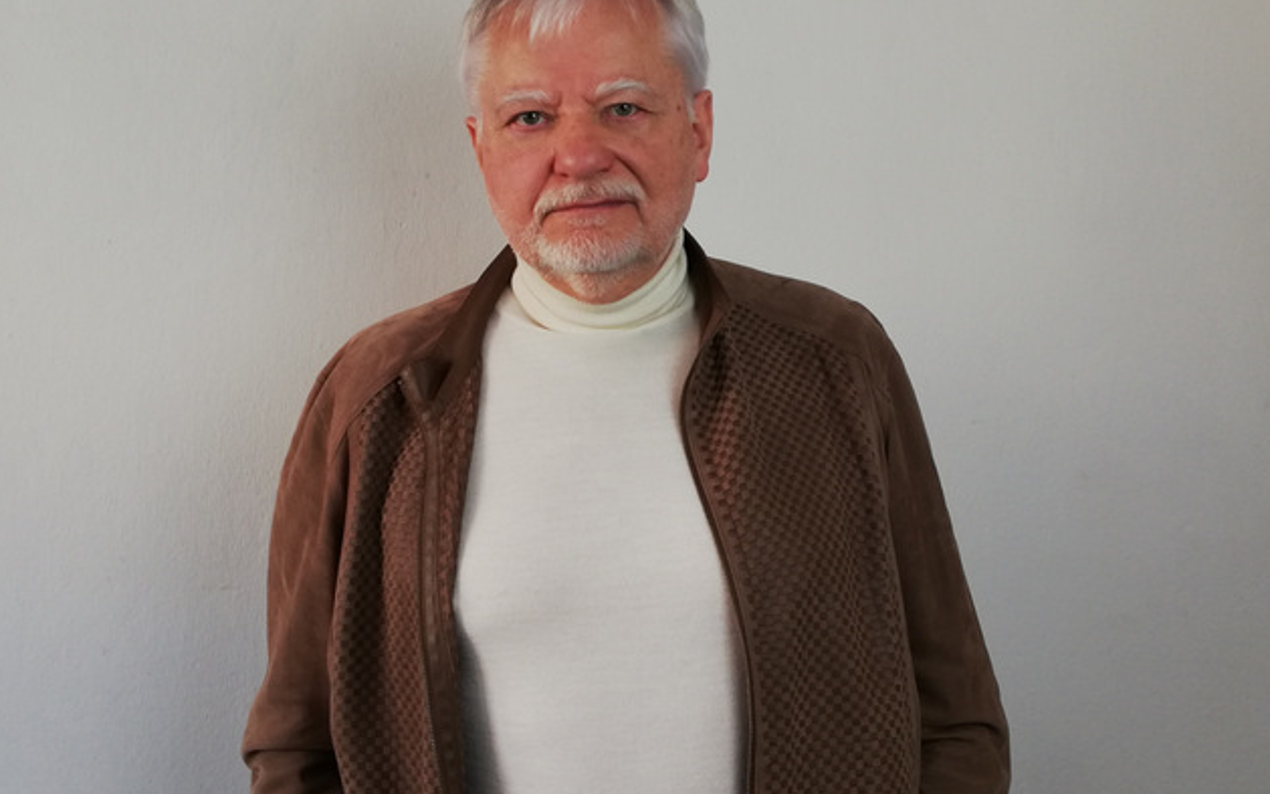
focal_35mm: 41
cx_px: 636
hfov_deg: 48.2
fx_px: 1419
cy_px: 333
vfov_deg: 31.2
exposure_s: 1/50
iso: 50
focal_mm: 3.81
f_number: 2.2
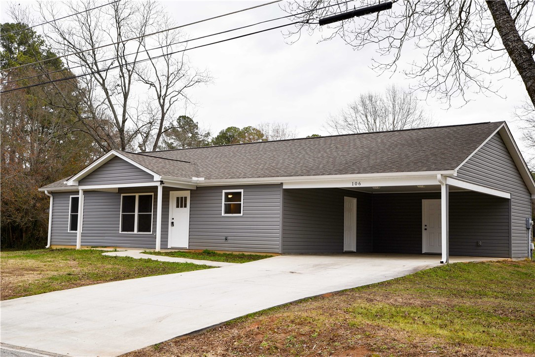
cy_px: 178
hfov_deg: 46.4
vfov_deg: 31.9
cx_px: 268
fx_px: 624
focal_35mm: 42
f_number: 7.1
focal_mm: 42
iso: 100
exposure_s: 1/200
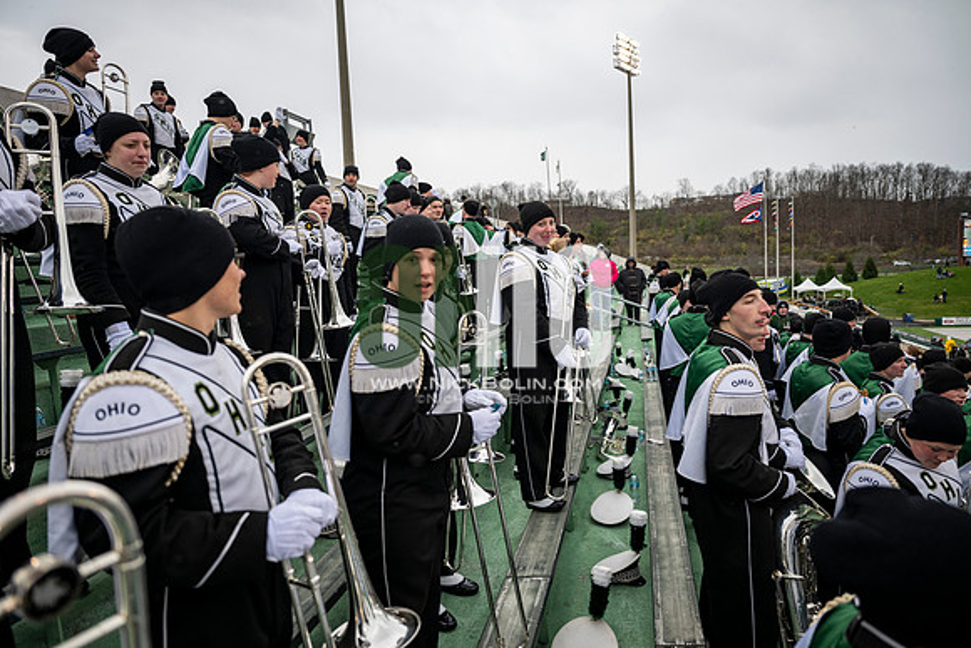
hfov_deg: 73.7
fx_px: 647
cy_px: 324
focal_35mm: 24
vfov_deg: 53.2
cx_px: 486
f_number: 2.8
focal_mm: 24
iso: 160
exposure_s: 1/500
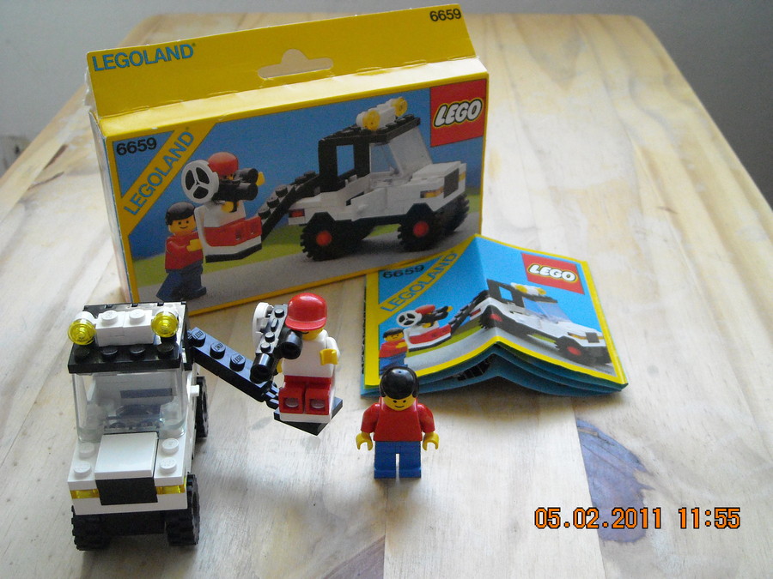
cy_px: 290
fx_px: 983
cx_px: 386
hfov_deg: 42.9
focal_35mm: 44
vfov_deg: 32.9
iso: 541
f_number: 3.1
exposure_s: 1/176
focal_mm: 7.1
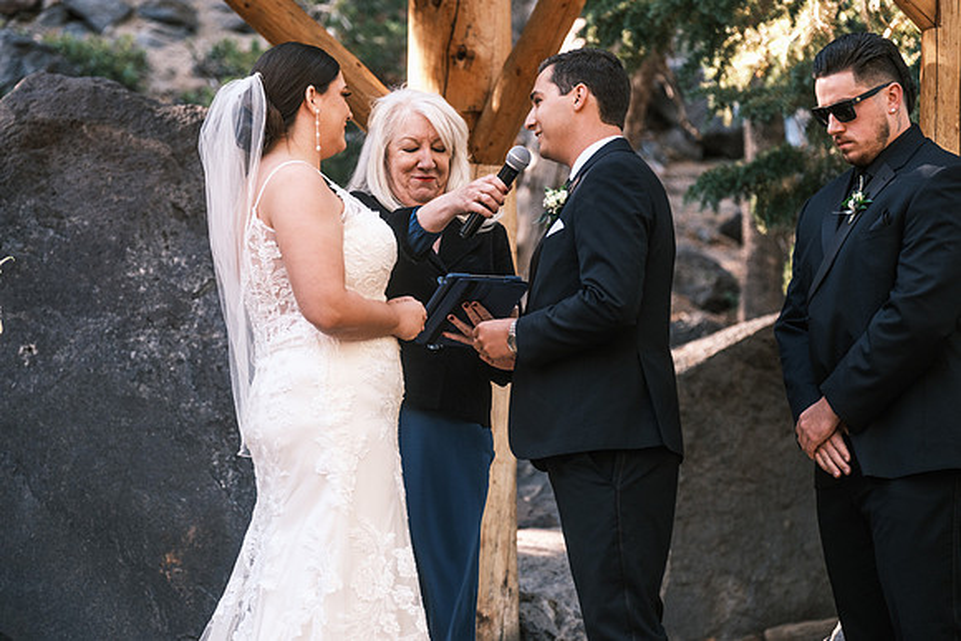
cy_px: 320
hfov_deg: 12.9
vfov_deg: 8.6
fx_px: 4245
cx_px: 480
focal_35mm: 159
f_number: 3.6
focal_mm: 106
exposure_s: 1/200
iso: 800
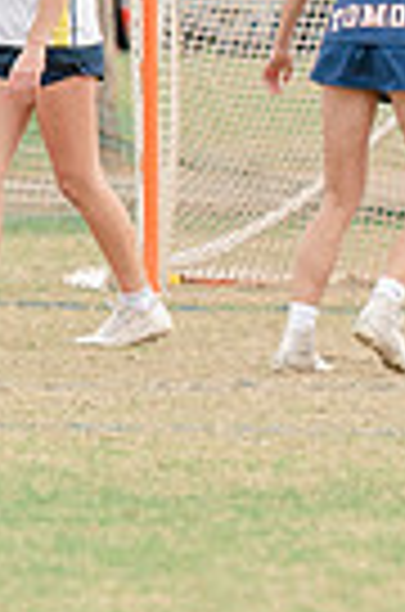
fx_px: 21082
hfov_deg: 1.1
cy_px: 162
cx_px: 727
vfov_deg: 1.7
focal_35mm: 1243
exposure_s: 1/1250
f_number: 2.8
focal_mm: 200
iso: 360
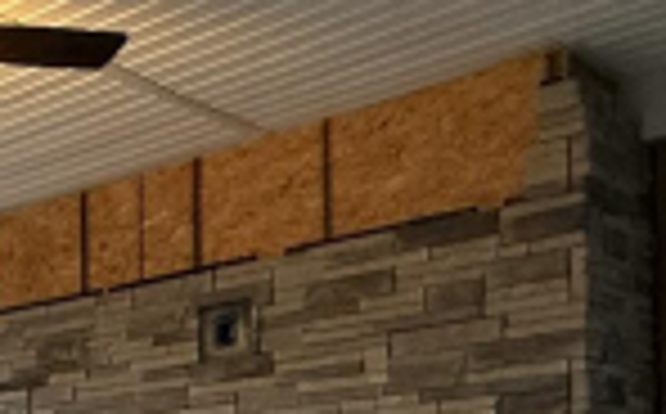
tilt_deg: +0.0
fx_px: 1214
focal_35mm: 67
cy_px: 585
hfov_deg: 22.2
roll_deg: -0.2
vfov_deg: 17.7
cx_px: -452
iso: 400
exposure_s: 1/60
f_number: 2.2
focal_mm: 2.22
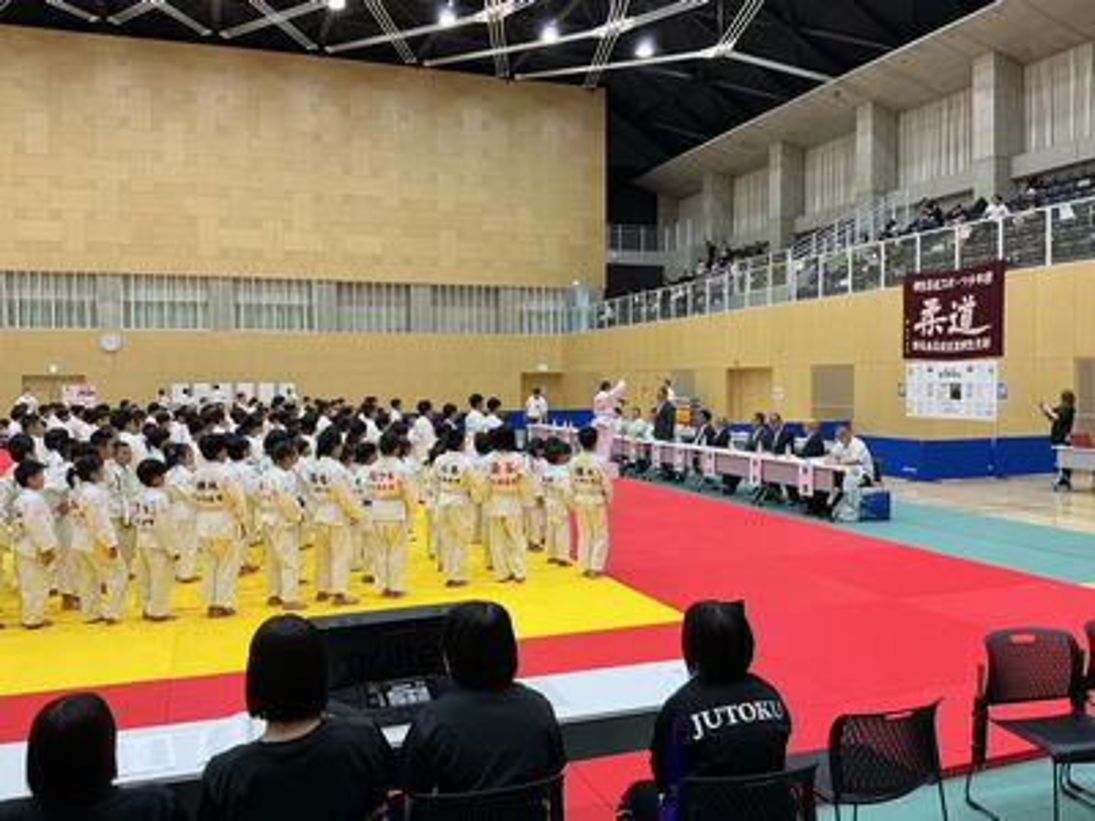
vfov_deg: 48.2
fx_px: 917
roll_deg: +0.2
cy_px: 410
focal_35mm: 29
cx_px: 548
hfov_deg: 61.7
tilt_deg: -3.8
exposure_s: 1/60
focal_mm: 3
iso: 50
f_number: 1.8
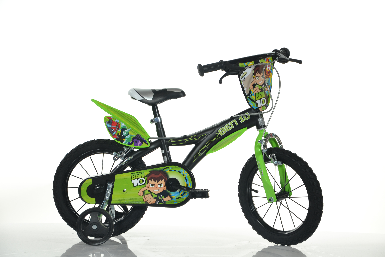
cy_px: 128
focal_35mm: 105
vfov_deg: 13.0
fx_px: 1123
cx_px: 192
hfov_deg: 19.5
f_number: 6.3
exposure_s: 1/50
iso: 400
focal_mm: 70
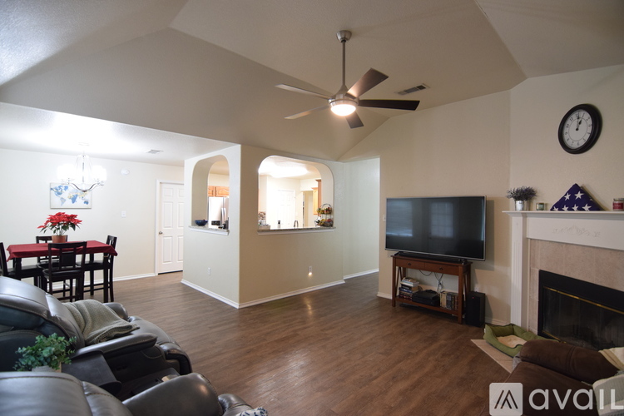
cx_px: 312
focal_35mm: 16
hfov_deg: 95.0
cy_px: 208
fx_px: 286
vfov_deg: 72.1
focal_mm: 11
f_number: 3.5
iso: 800
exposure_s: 1/40
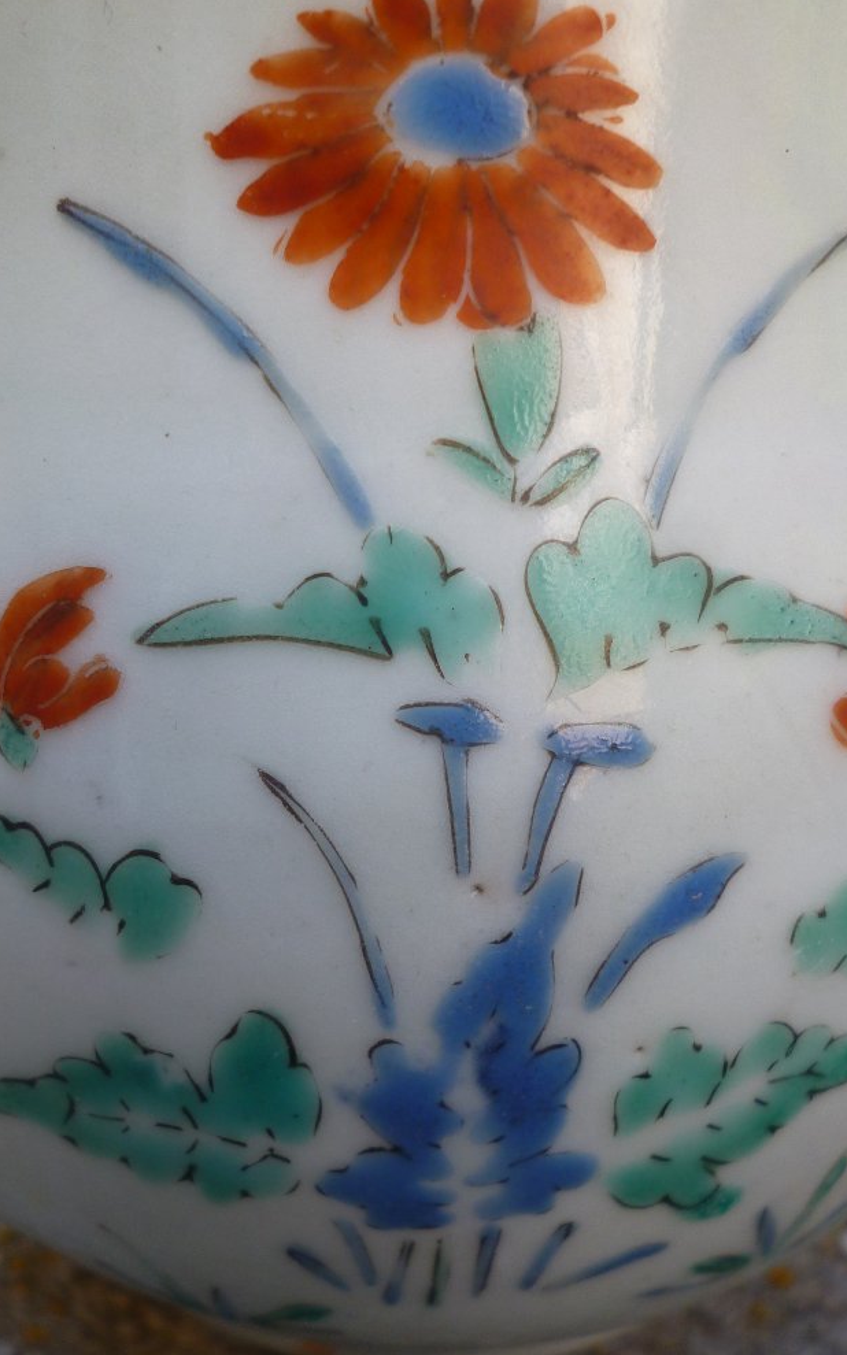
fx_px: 1330
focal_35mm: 36
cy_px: 752
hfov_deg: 35.3
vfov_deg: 53.9
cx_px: 393
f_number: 3.1
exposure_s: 1/100
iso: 100
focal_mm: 5
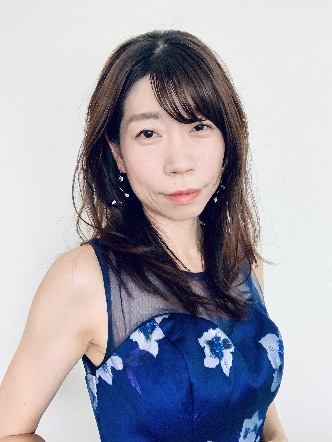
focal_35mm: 32
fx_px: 409
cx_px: 166
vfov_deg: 56.8
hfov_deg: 44.2
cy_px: 221
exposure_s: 1/60
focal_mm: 2.87
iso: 160
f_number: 2.2
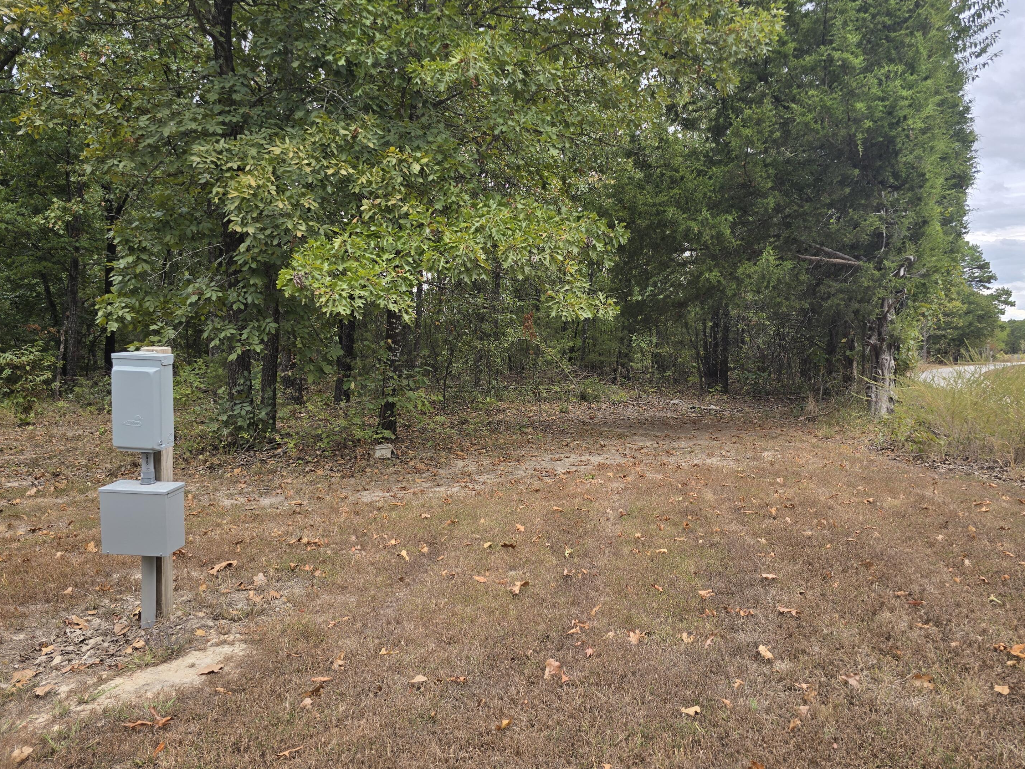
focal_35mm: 24
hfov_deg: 71.6
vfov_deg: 56.8
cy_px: 382
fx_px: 711
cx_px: 525
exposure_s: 1/238
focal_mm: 6.3
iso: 12
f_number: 1.7
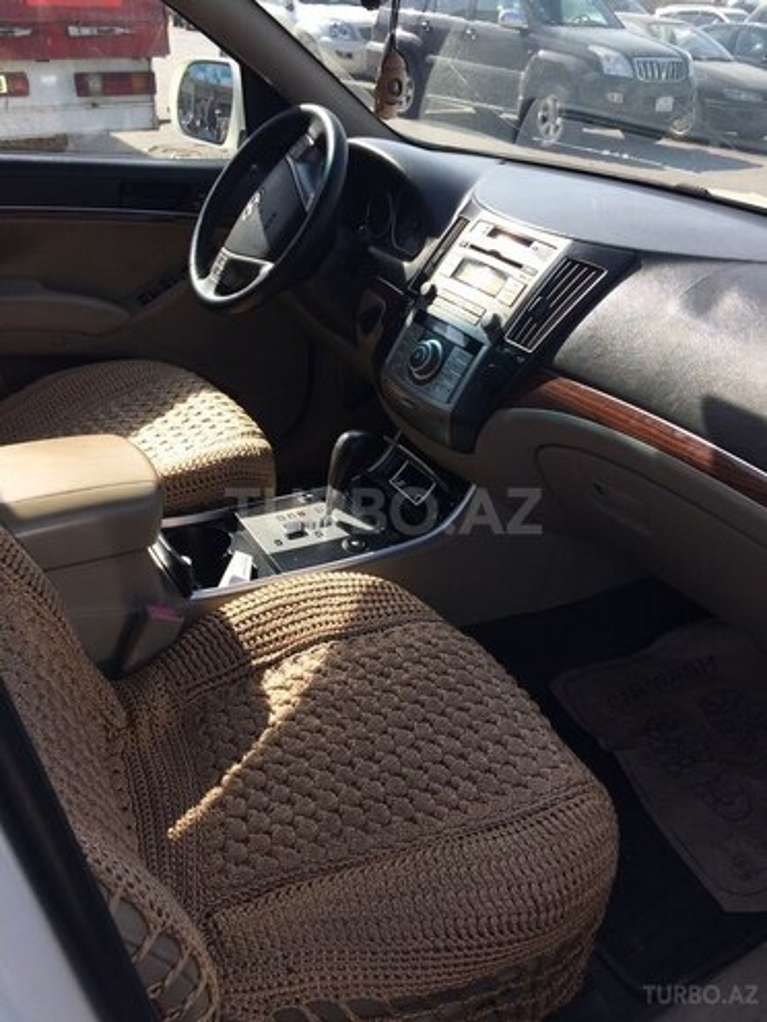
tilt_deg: -32.9
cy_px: 511
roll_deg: -2.1
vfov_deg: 61.7
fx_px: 857
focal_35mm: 29
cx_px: 384
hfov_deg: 48.2
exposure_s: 1/672
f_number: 2.2
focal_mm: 4.15
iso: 32
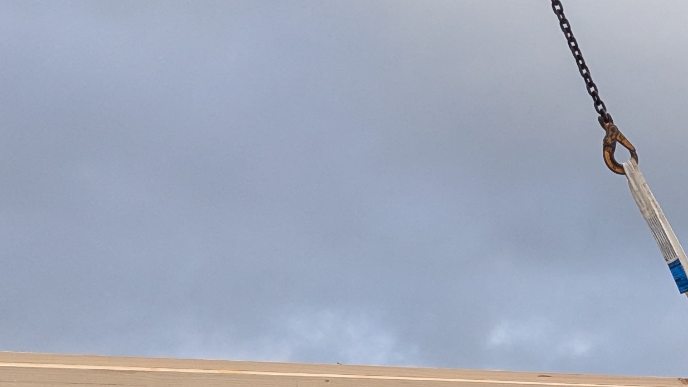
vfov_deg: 12.0
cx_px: 978
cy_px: 603
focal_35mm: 96
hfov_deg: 19.8
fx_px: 1752
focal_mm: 4.38
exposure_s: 1/2597
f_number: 1.73
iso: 59
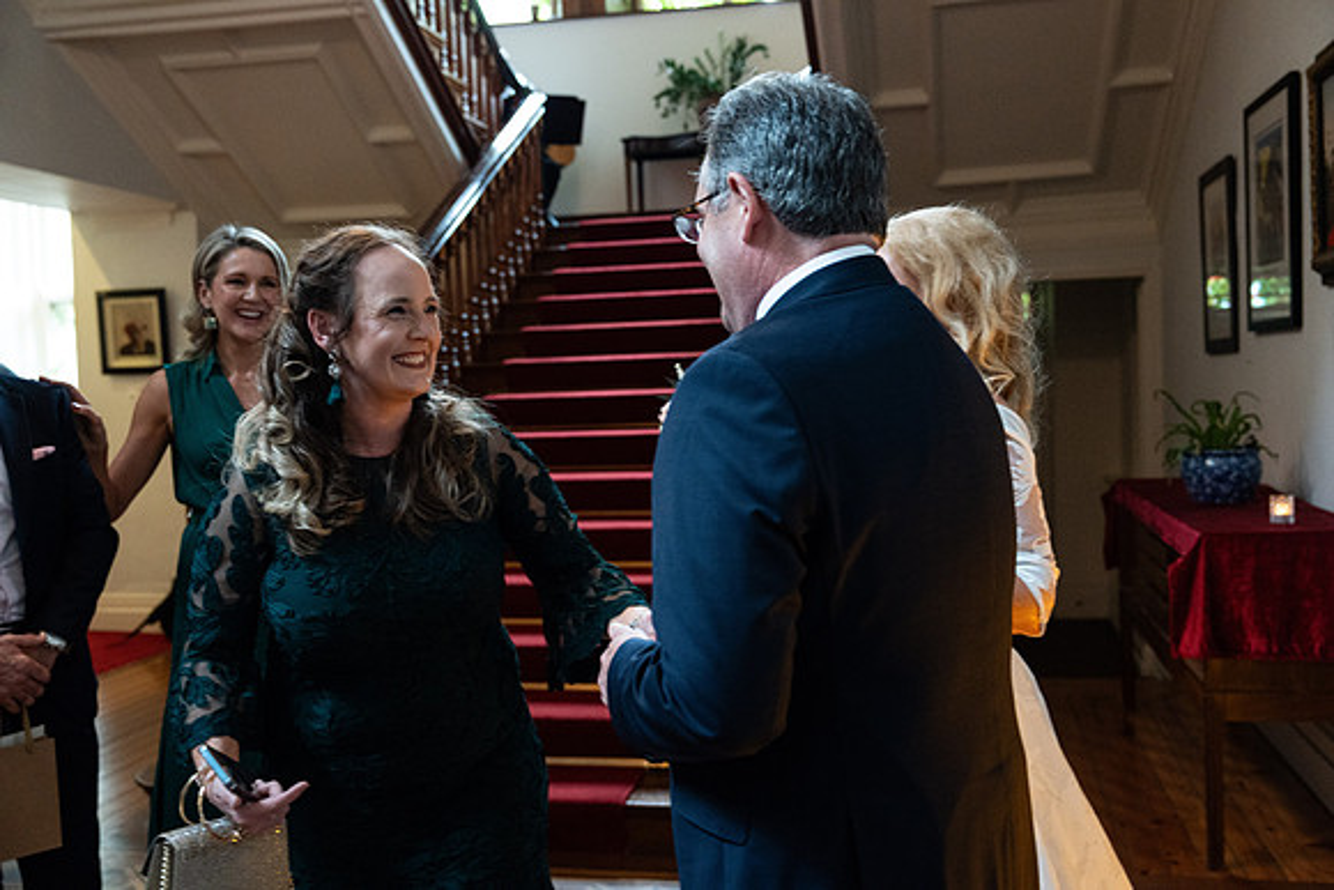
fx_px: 1297
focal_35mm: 35
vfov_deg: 37.9
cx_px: 667
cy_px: 445
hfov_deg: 54.4
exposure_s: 1/200
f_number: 3.5
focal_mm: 35
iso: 5000
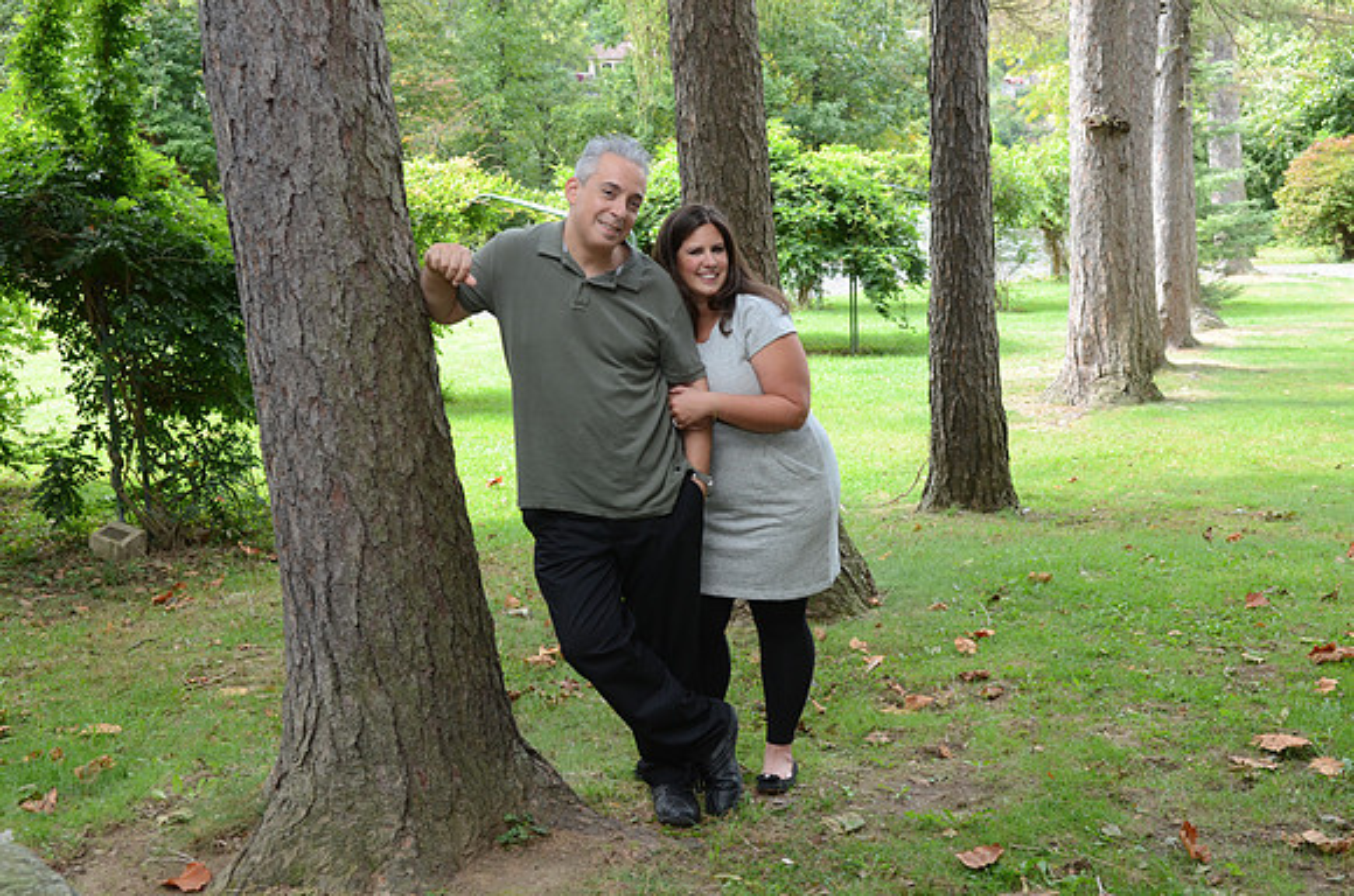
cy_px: 448
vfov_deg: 34.1
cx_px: 677
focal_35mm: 39
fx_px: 1464
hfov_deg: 49.6
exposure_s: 1/250
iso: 500
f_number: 4.5
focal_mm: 26
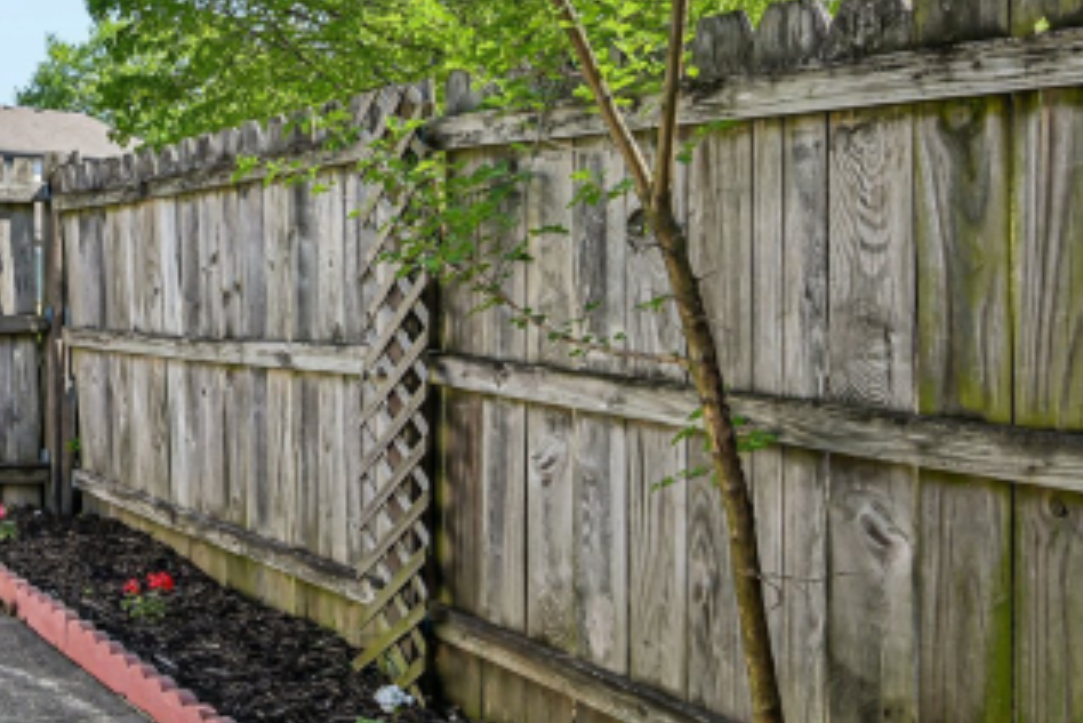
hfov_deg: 40.0
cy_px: 247
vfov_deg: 34.8
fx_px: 1144
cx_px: -137
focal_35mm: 38
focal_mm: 16
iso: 100
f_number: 7.1
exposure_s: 1/160
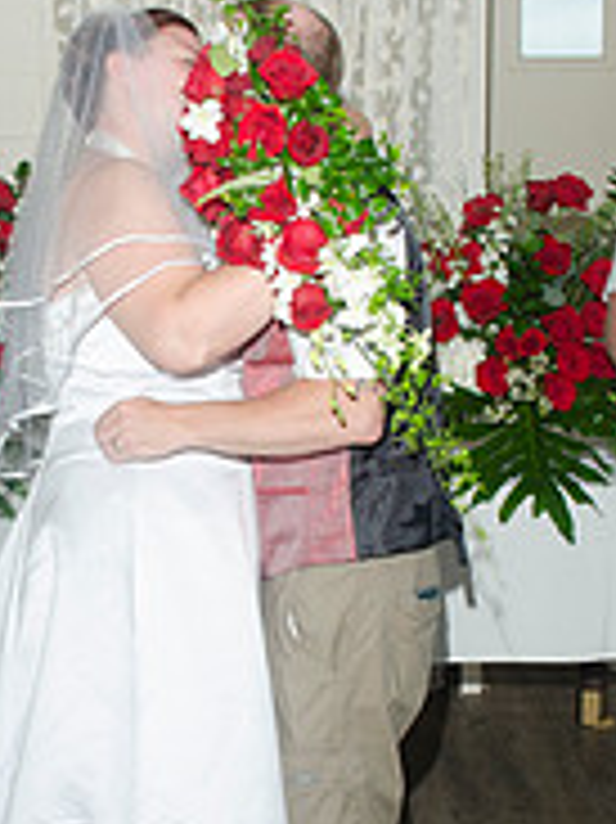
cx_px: 189
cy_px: 513
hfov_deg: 17.3
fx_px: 2019
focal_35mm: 85
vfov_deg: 23.0
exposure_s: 1/250
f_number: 5.6
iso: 400
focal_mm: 24
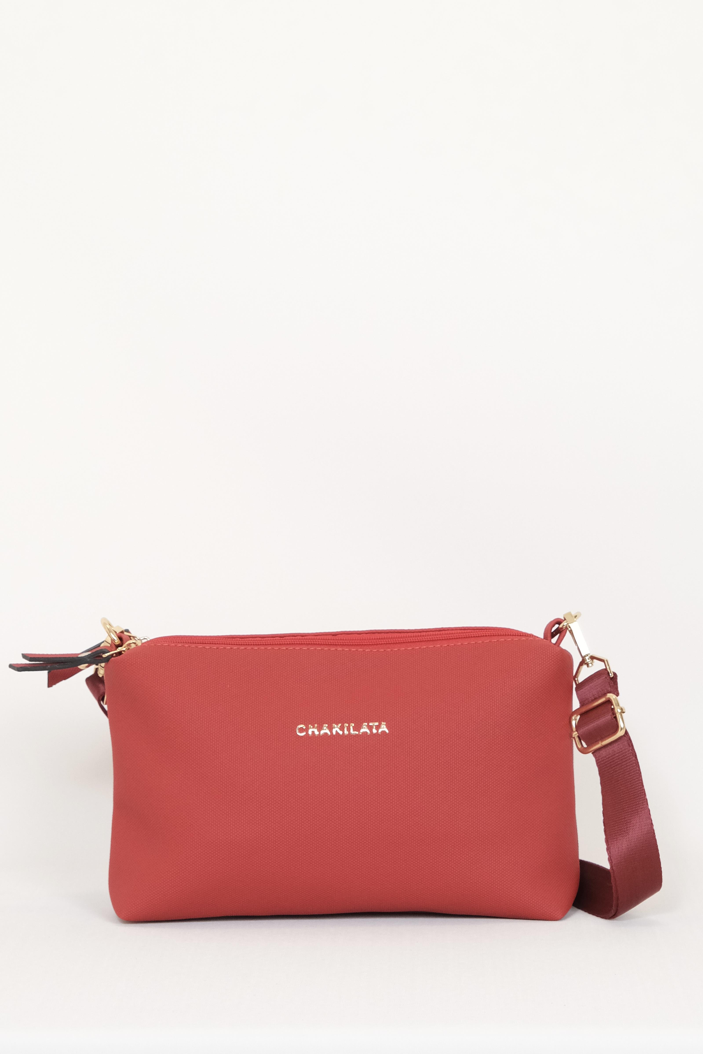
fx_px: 2577
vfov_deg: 23.1
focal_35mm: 88
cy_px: 527
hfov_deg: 15.5
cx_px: 352
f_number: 7.1
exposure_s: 1/125
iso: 1600
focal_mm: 58.6
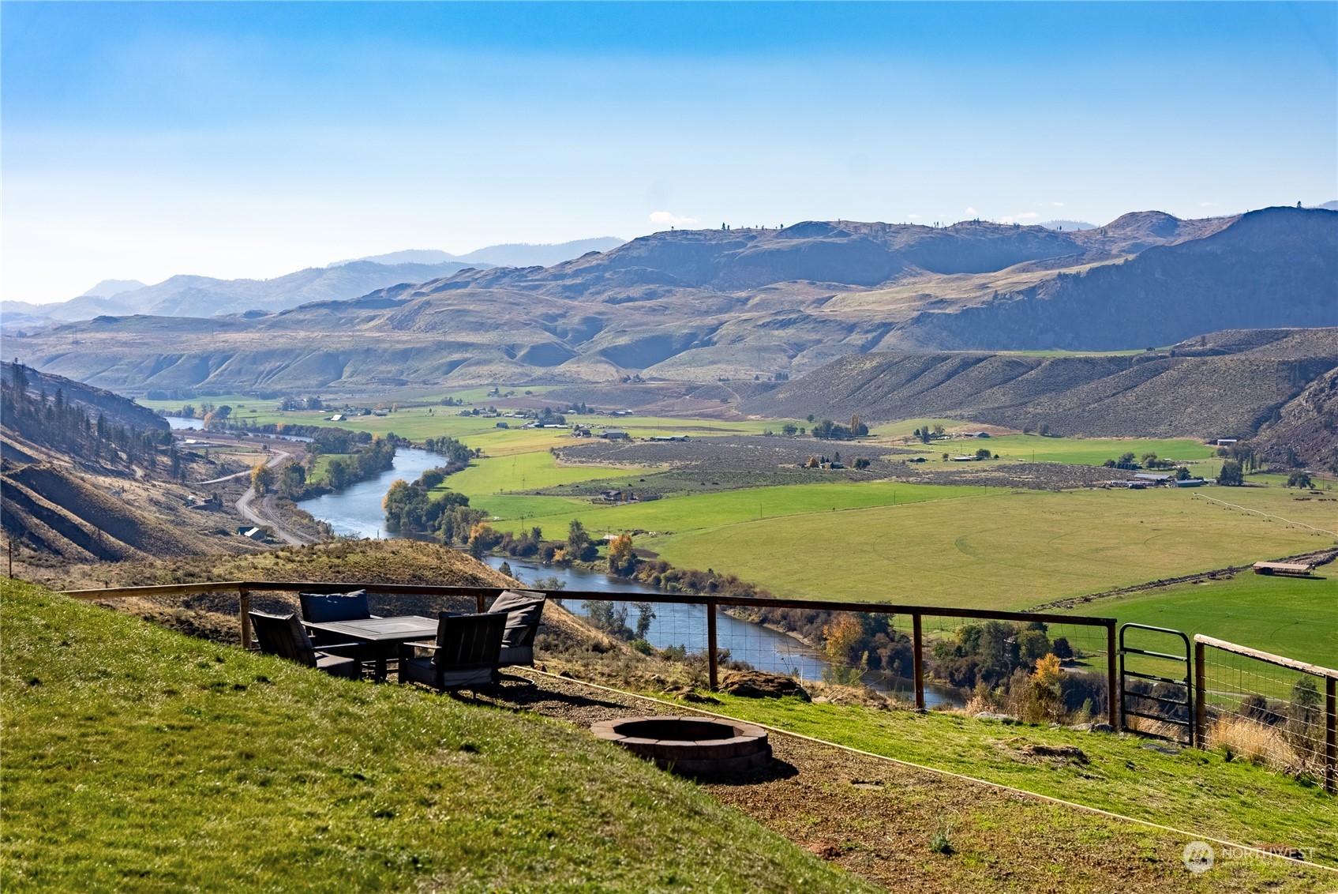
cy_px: 447
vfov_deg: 23.6
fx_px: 2138
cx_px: 669
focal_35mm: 58
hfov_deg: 34.7
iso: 100
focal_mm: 57.5
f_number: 5.6
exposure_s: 1/4000
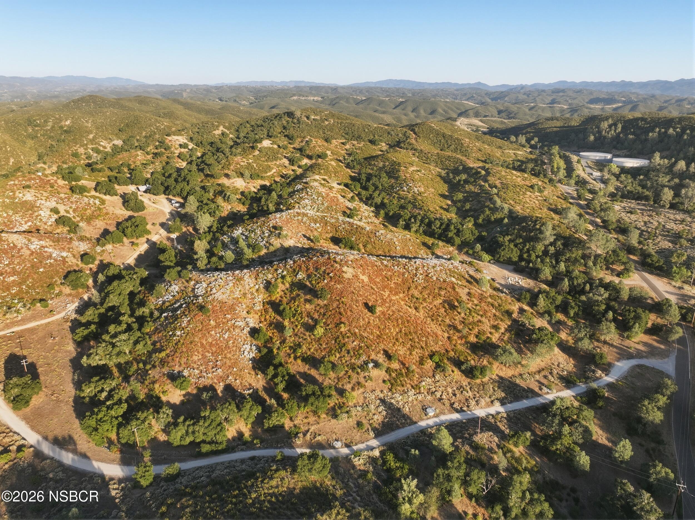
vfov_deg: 56.8
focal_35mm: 24
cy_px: 260
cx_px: 348
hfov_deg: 71.6
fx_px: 482
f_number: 2.8
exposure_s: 1/1000
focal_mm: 12.3
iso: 120
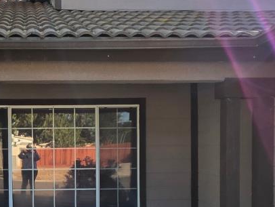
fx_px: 382
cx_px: 35
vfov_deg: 29.7
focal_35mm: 48
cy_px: 160
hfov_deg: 37.4
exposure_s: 1/474
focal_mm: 2.2
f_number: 1.9
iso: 40
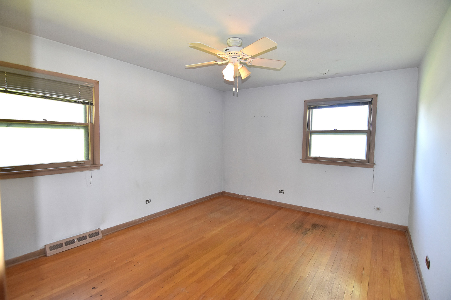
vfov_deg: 72.1
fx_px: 207
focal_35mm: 16
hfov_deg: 95.0
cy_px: 150
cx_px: 226
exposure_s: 1/200
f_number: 3.5
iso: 800
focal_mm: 11
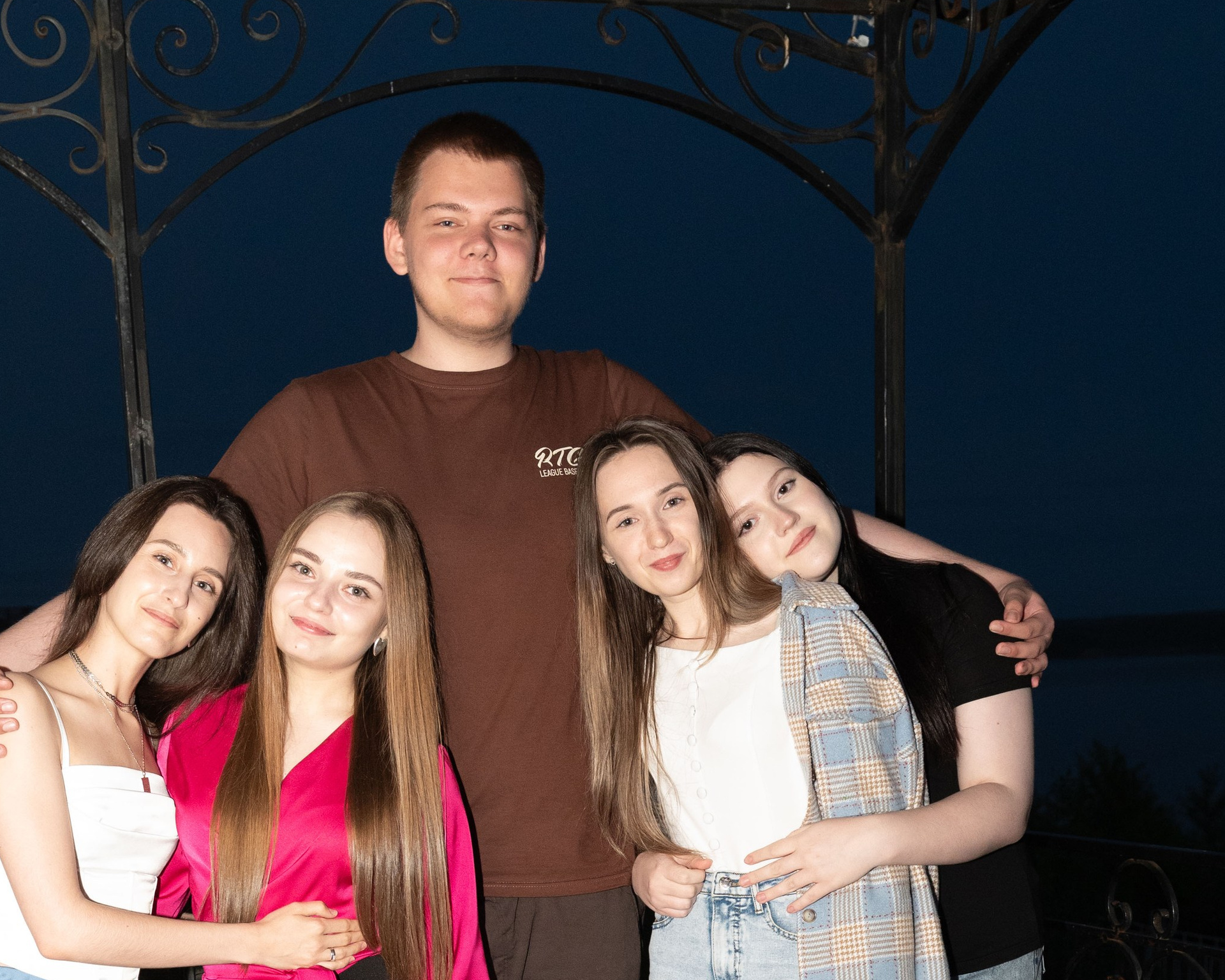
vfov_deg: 24.3
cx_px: 537
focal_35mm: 60
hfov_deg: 31.4
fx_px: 2175
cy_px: 969
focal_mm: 32
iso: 2500
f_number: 5
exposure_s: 1/200
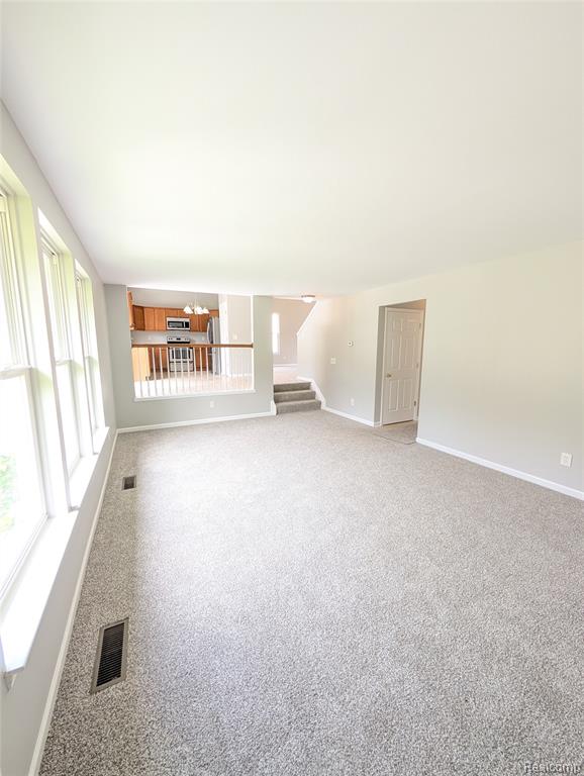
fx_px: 269
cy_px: 388
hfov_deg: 94.6
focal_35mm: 12
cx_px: 292
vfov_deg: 110.5
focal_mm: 2.02
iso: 157
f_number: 1.7
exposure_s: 1/120
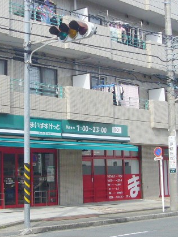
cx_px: 53
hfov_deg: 18.1
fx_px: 556
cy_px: 123
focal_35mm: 81
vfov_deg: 24.1
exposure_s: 1/160
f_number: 6.3
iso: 80
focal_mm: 6.4
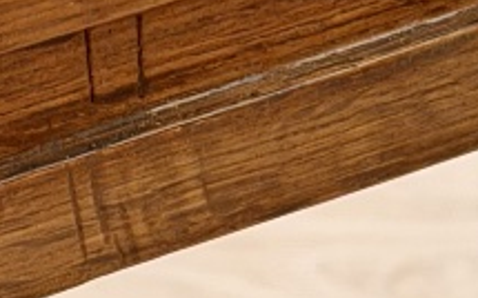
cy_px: 560
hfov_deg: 7.4
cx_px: 285
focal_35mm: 284
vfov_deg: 4.6
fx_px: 3697
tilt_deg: -47.3
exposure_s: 1/50
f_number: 1.78
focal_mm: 6.76
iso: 160
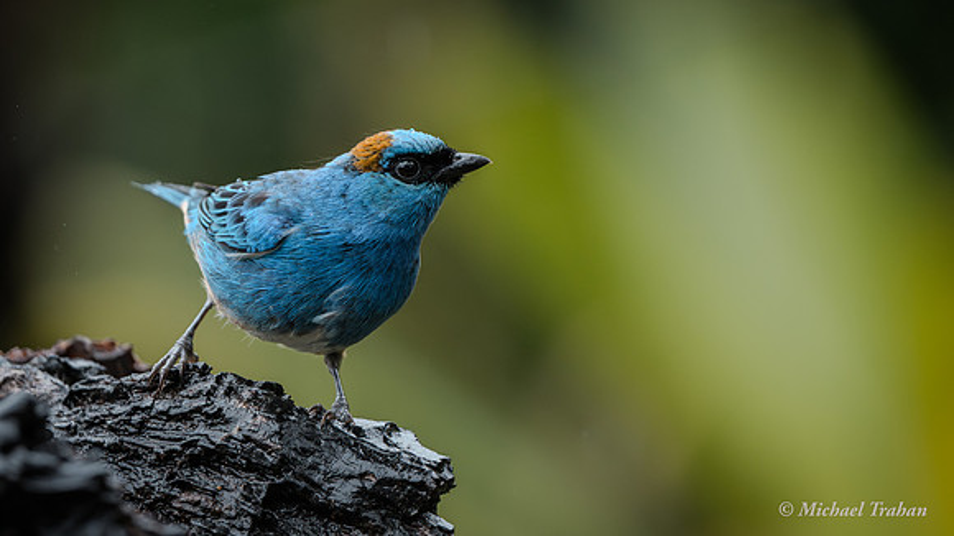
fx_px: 24896
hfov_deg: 2.2
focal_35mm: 984
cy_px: 261
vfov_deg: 1.2
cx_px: 340
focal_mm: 600
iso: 10000
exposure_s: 1/800
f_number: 6.3
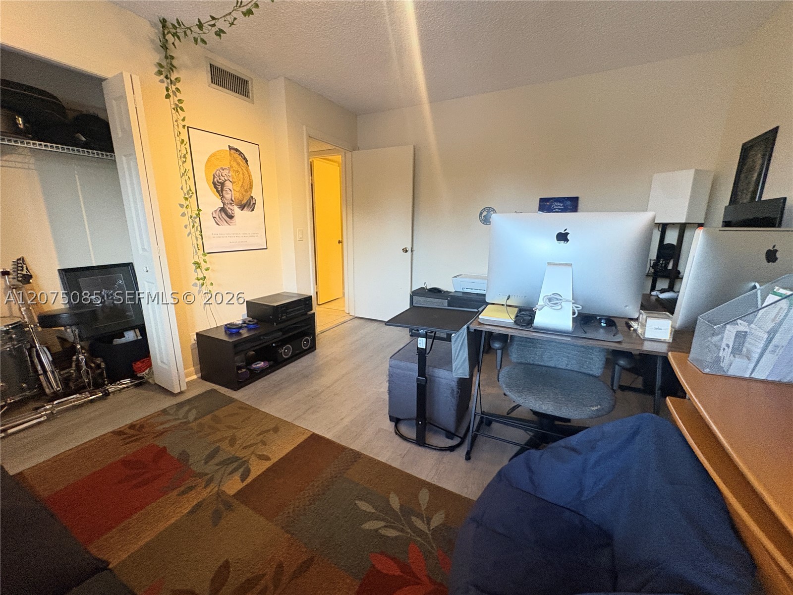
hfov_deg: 102.1
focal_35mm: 14
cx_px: 396
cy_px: 298
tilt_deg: -12.0
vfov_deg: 85.7
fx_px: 321
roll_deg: -0.9
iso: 640
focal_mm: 2.22
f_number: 2.2
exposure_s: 1/60
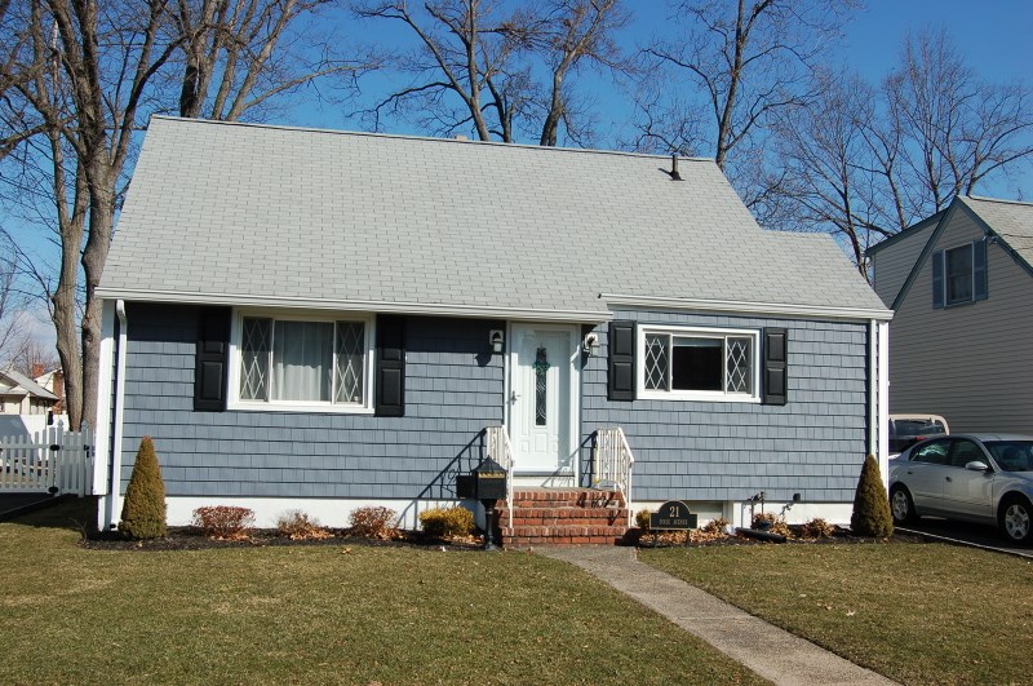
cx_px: 516
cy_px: 343
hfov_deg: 53.2
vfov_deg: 36.8
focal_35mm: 36
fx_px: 1032
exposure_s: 1/400
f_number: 10
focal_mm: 24
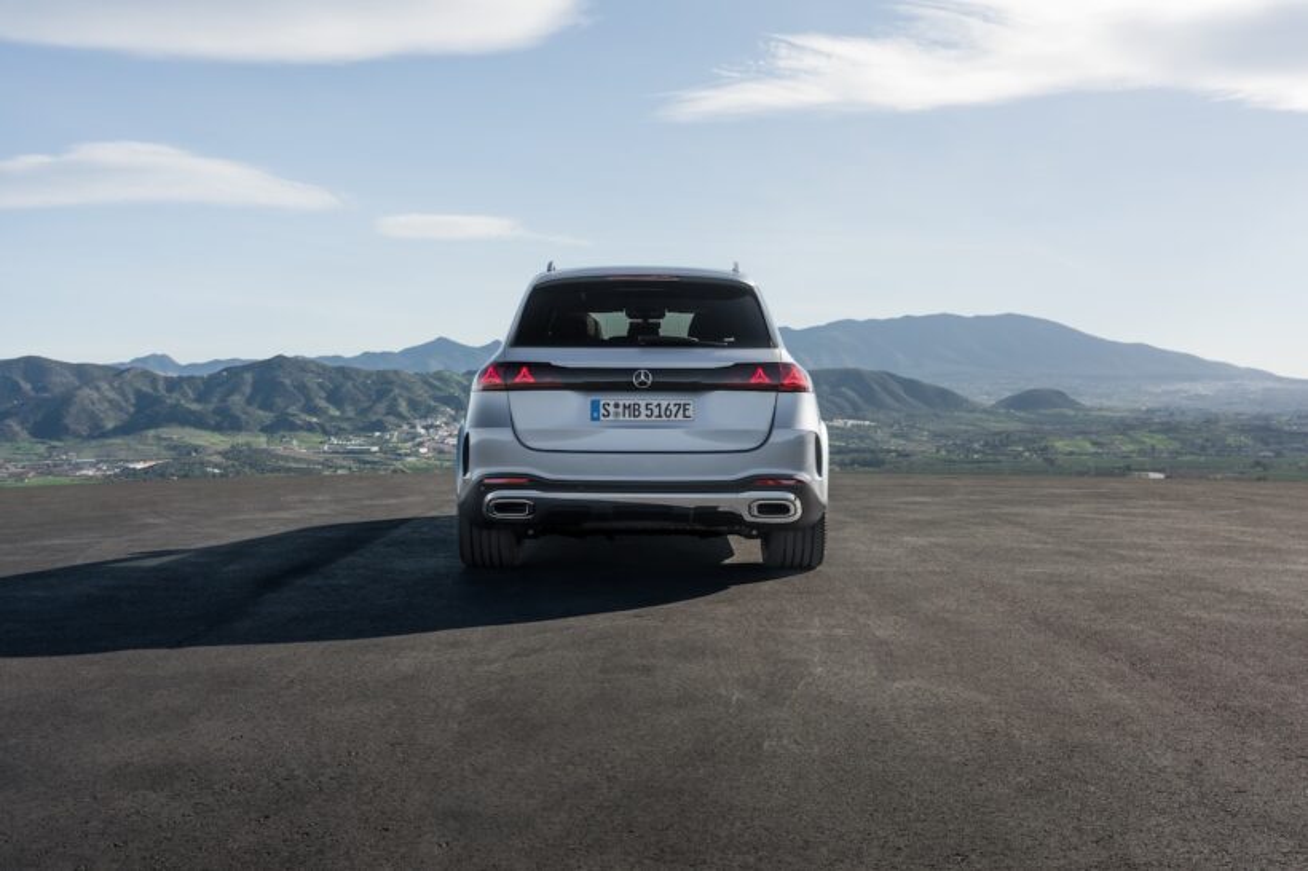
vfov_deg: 37.8
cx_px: 654
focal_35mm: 35
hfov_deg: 54.5
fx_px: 1271
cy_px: 436
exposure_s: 1/320
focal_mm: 35
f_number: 5.6
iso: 100
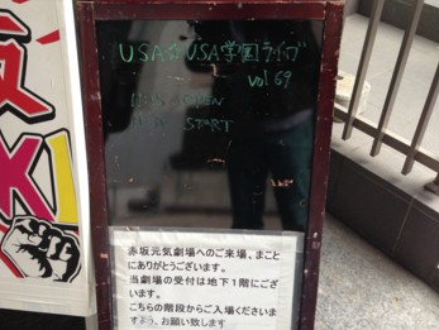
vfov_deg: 37.7
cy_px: 142
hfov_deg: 48.8
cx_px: 191
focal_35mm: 38
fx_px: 482
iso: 64
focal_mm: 4.13
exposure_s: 1/60
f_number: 2.4
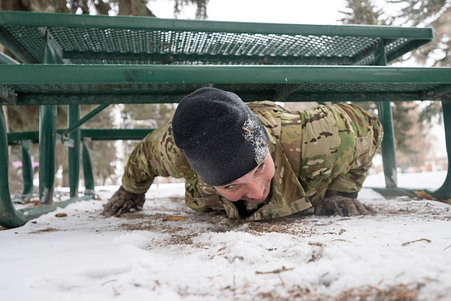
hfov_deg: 61.9
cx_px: 226
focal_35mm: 30
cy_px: 150
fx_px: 376
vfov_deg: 43.6
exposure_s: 1/800
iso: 1100
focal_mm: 30
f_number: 4
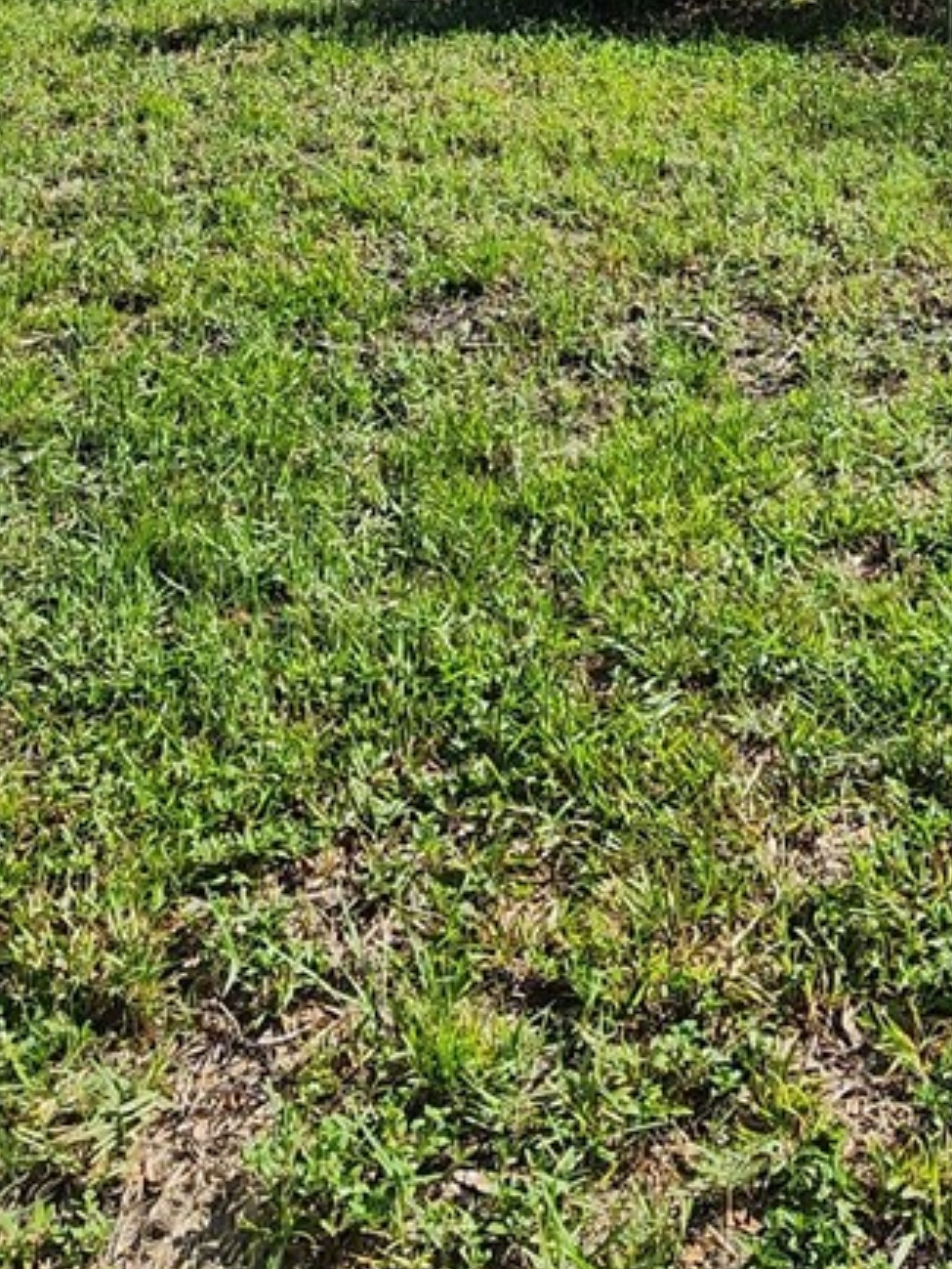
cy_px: -223
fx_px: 1759
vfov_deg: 33.1
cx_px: 662
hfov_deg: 30.0
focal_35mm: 48
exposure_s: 1/2524
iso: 50
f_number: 2.2
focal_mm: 2.2
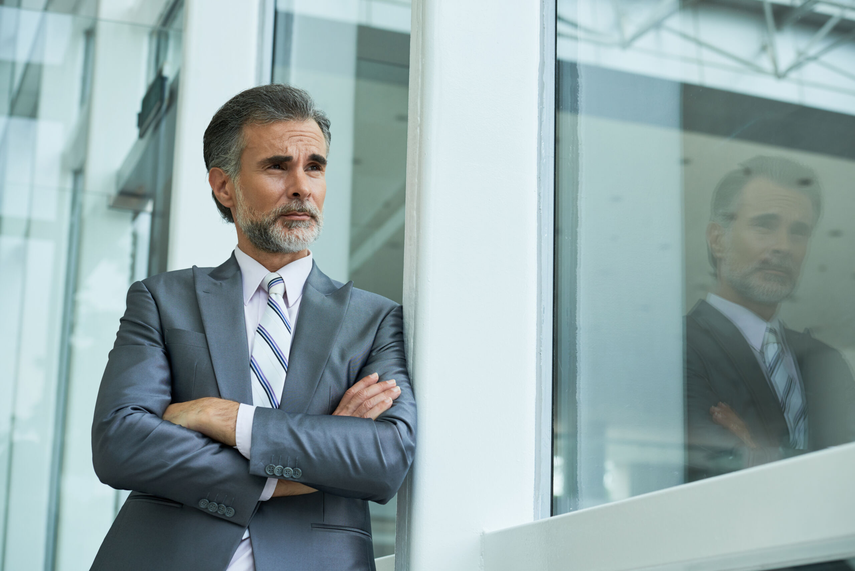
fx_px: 1663
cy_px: 286
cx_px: 428
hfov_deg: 28.8
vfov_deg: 19.5
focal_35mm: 70
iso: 320
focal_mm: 70
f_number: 5.6
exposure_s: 1/500
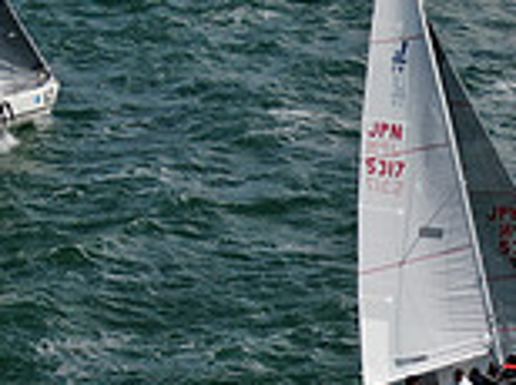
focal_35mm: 181
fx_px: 2694
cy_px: 353
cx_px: 436
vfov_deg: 8.2
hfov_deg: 10.9
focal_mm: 8.6
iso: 100
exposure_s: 1/1600
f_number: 3.8
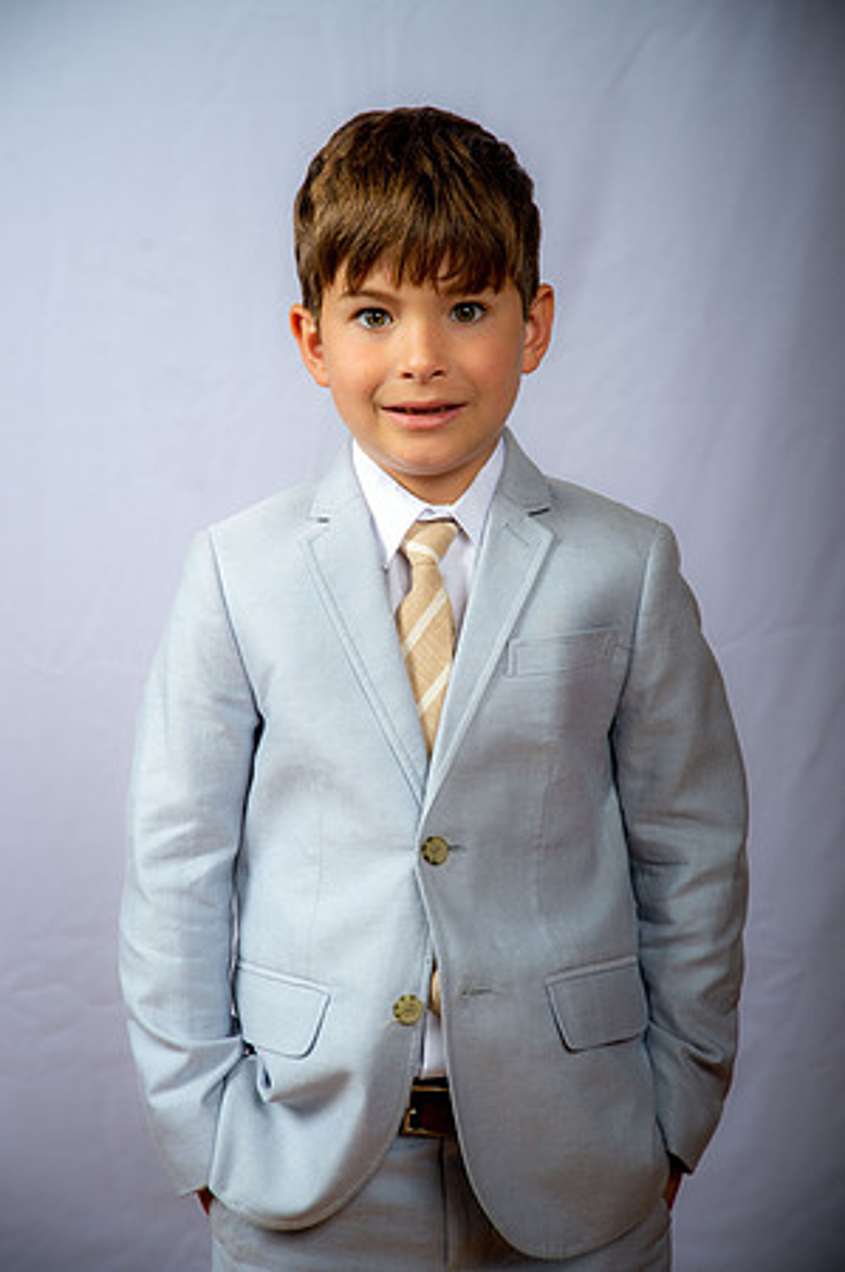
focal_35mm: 80
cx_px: 422
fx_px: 2823
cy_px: 636
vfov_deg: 25.4
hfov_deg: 17.0
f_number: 6.3
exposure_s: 1/200
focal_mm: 80
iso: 250
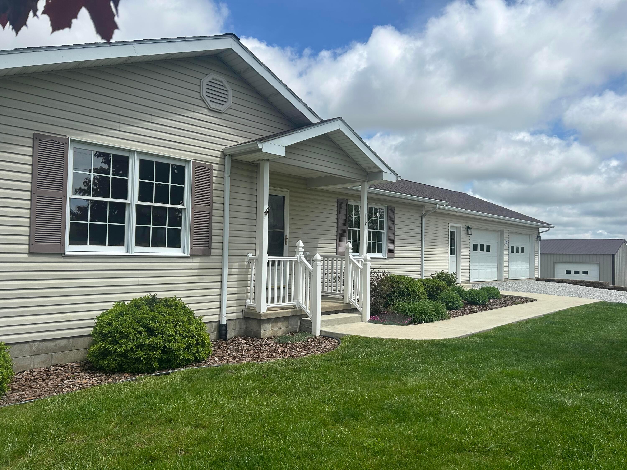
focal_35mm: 26
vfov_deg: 53.1
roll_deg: -1.1
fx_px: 471
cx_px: 314
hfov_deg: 67.3
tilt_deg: +1.7
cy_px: 235
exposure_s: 1/6579
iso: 50
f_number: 1.5
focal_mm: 5.7
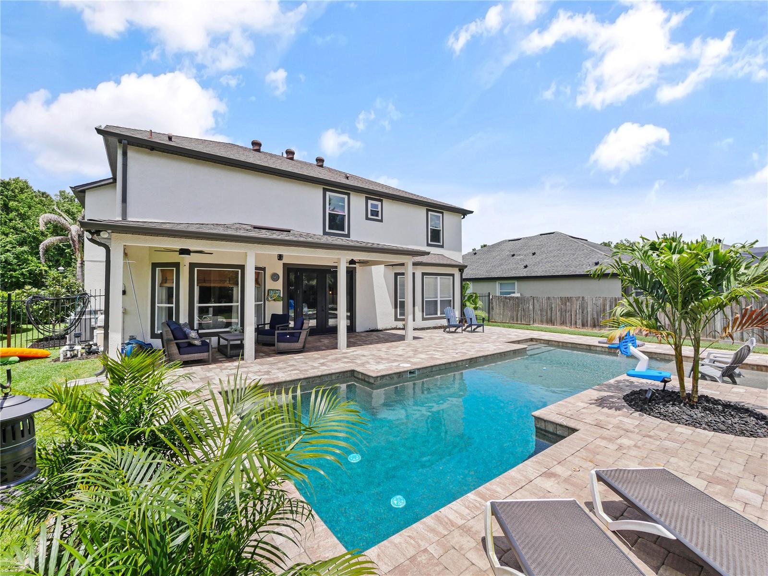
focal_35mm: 14
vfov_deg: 85.7
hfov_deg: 102.1
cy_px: 288
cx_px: 384
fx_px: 311
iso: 200
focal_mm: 7
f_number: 7.1
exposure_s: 1/320
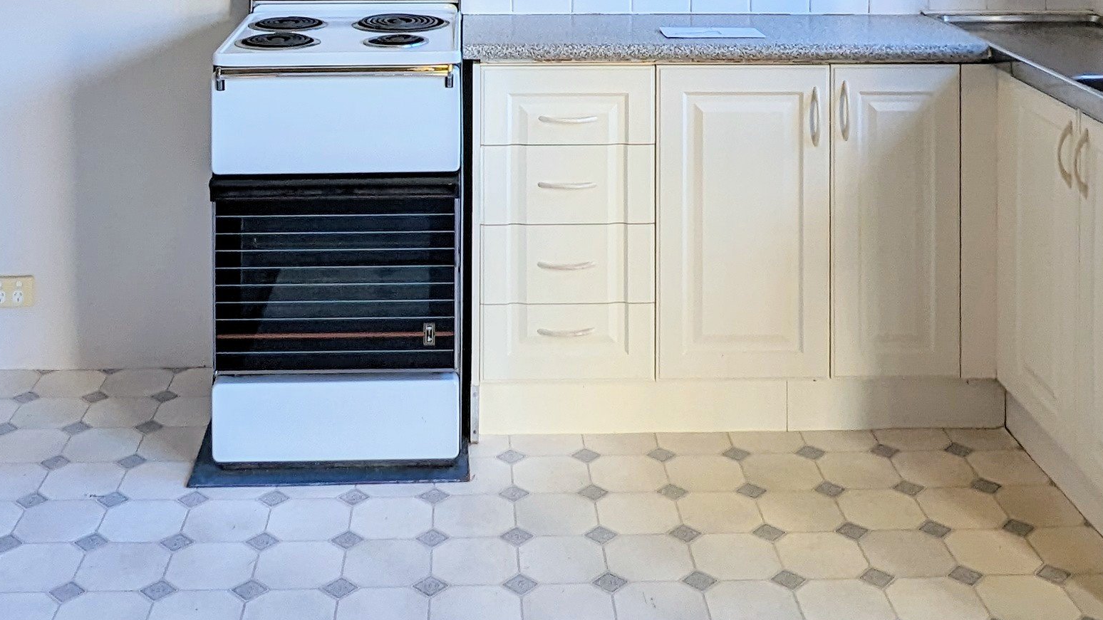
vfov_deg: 22.6
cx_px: 491
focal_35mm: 46
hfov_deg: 44.5
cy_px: -228
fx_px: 1345
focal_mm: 2.35
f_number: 2.2
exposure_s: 1/52.8
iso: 42
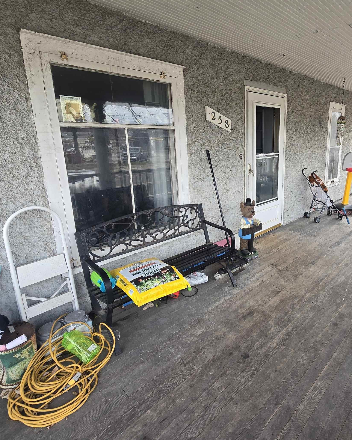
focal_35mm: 19
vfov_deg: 83.0
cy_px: 198
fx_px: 247
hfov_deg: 68.5
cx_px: 239
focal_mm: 2.2
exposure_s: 1/129
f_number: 2.2
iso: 50
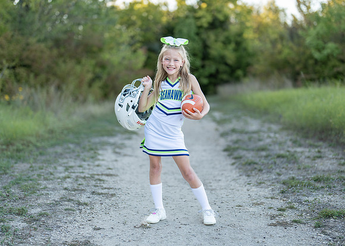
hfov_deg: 31.5
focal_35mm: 63
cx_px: 167
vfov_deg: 22.7
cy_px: 120
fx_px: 612
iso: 100
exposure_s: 1/800
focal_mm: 50
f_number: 1.2
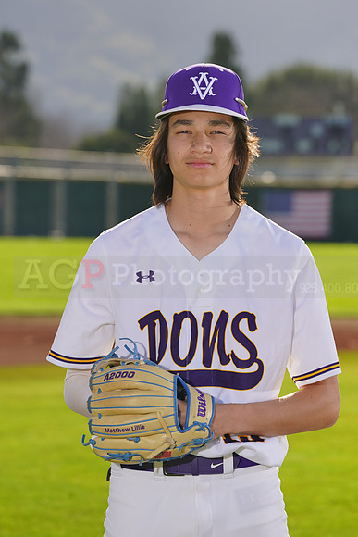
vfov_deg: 9.2
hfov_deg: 6.1
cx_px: 179
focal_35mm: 224
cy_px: 268
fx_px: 3339
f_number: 9
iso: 100
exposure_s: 1/250
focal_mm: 224
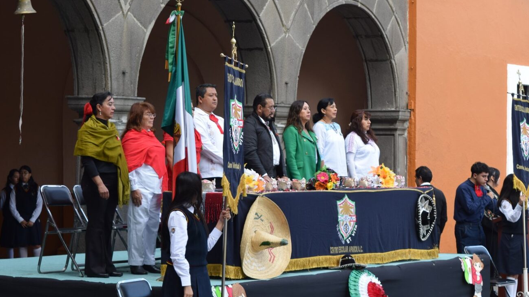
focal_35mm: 107
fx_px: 1496
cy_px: 131
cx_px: 267
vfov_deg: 11.4
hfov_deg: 20.1
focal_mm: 55
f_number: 8
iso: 400
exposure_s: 1/250
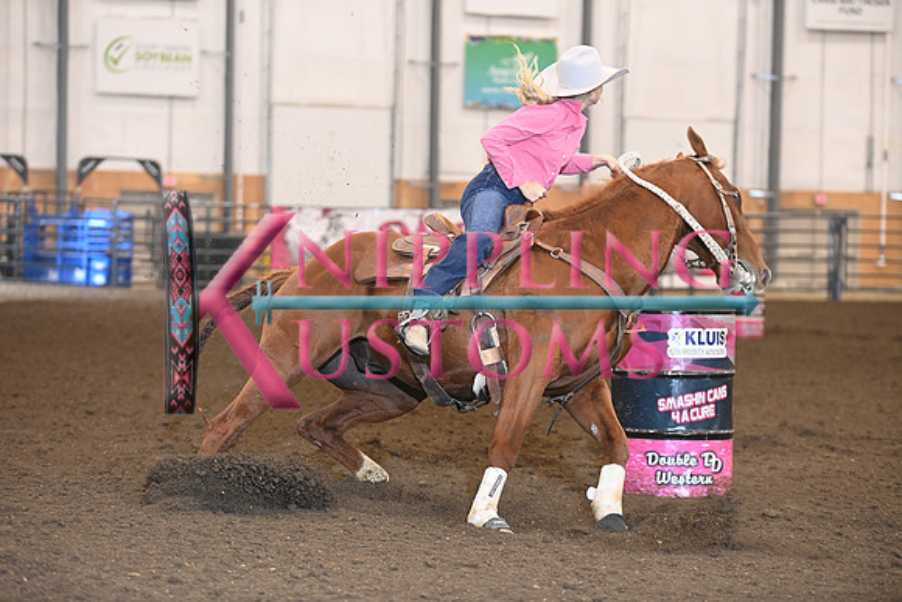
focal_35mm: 112
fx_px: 2807
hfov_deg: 18.3
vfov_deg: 12.2
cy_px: 301
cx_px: 451
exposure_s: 1/250
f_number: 3.2
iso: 1600
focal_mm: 112
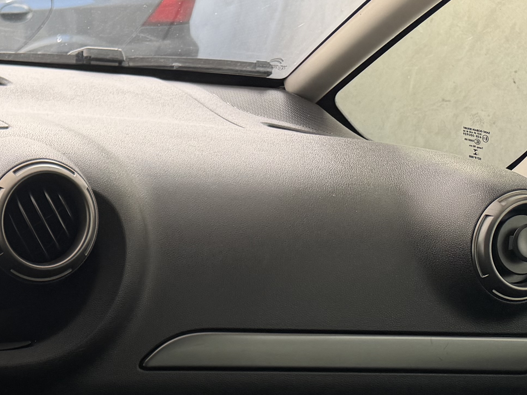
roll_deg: -4.8
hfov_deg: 23.1
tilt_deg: -31.8
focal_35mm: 71
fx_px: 1081
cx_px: -221
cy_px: 526
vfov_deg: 19.0
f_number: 1.78
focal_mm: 6.76
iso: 80
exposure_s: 1/170
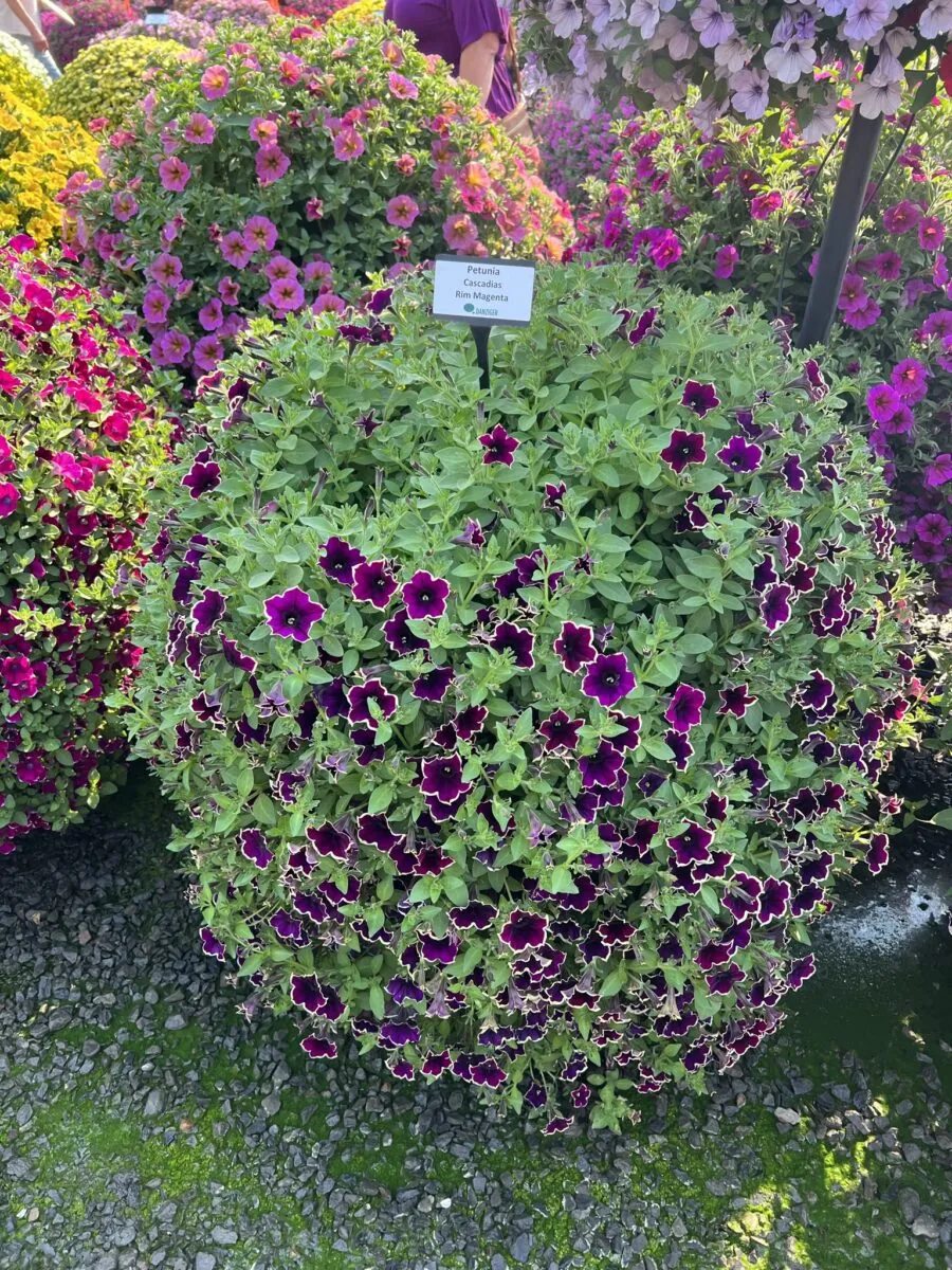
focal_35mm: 26
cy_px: 635
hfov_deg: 53.1
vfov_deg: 67.3
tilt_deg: -35.0
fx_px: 953
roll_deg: -0.7
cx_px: 476
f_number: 1.5
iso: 50
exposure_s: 1/452
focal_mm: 5.7
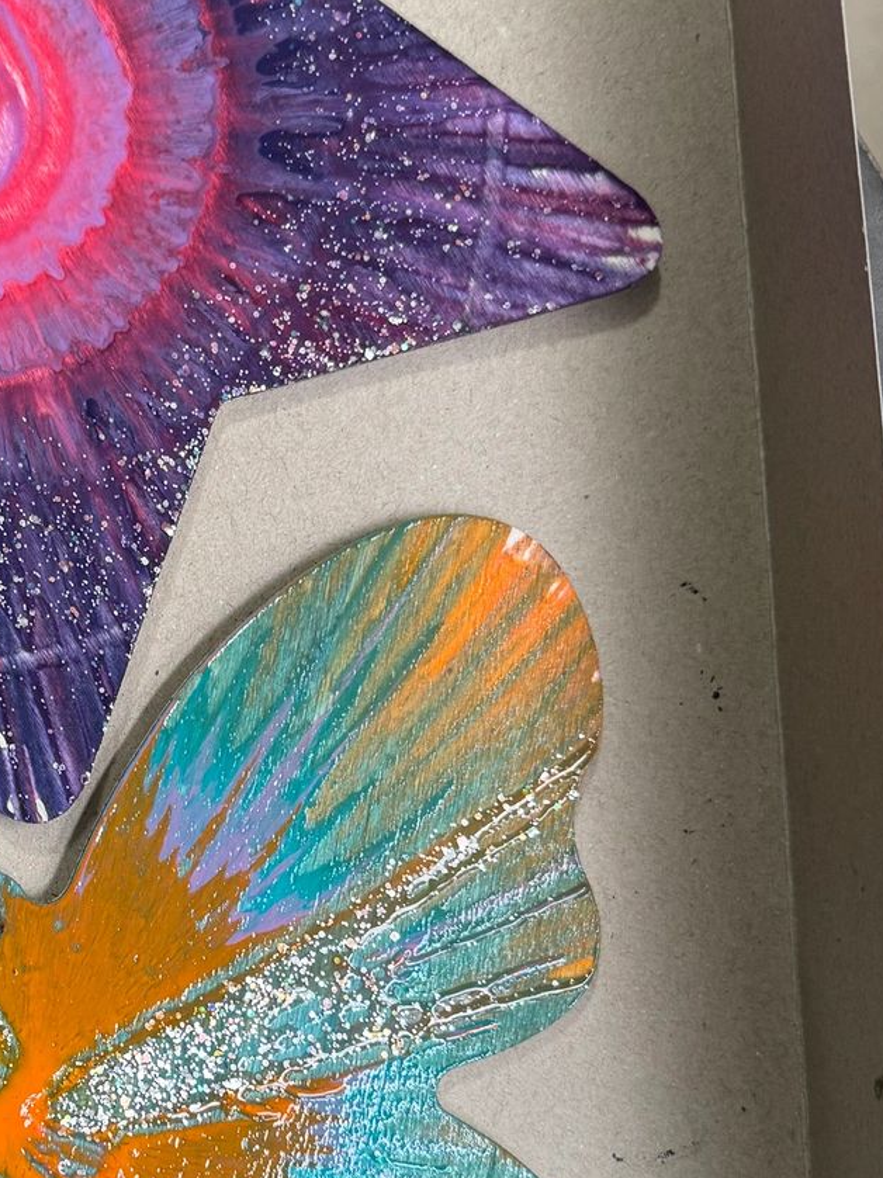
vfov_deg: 34.8
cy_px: 696
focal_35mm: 55
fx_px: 1872
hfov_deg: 25.0
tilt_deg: -86.3
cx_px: -42
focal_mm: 6.76
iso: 125
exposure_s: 1/60
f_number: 1.78
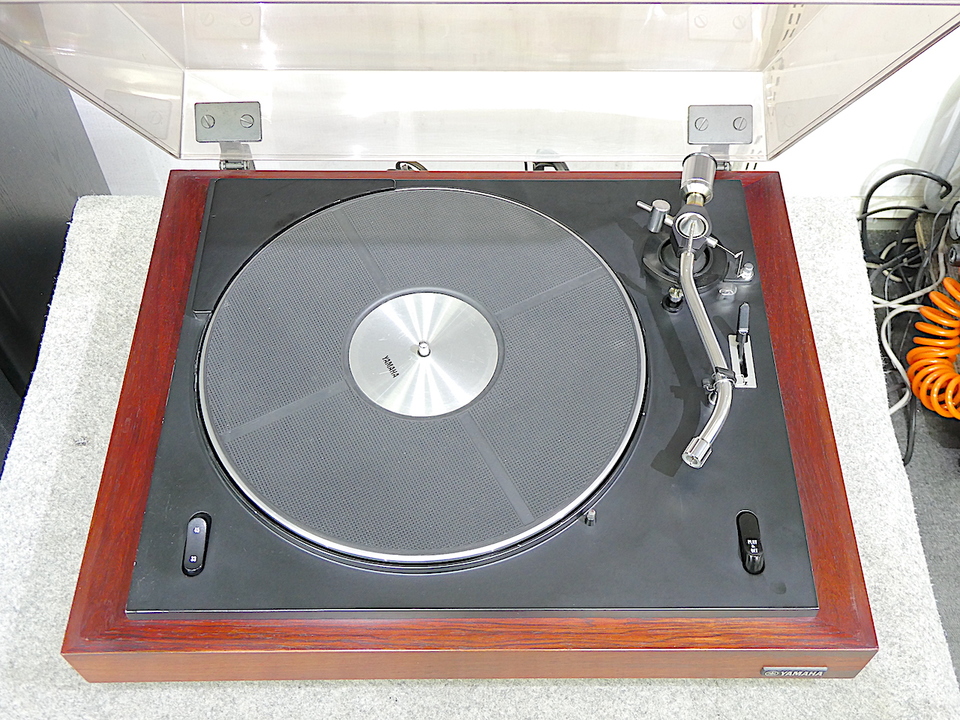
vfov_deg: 38.7
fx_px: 1026
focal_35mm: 37
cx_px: 480
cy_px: 360
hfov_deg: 50.1
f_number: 3.7
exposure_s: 1/3.2
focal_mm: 6.7
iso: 200
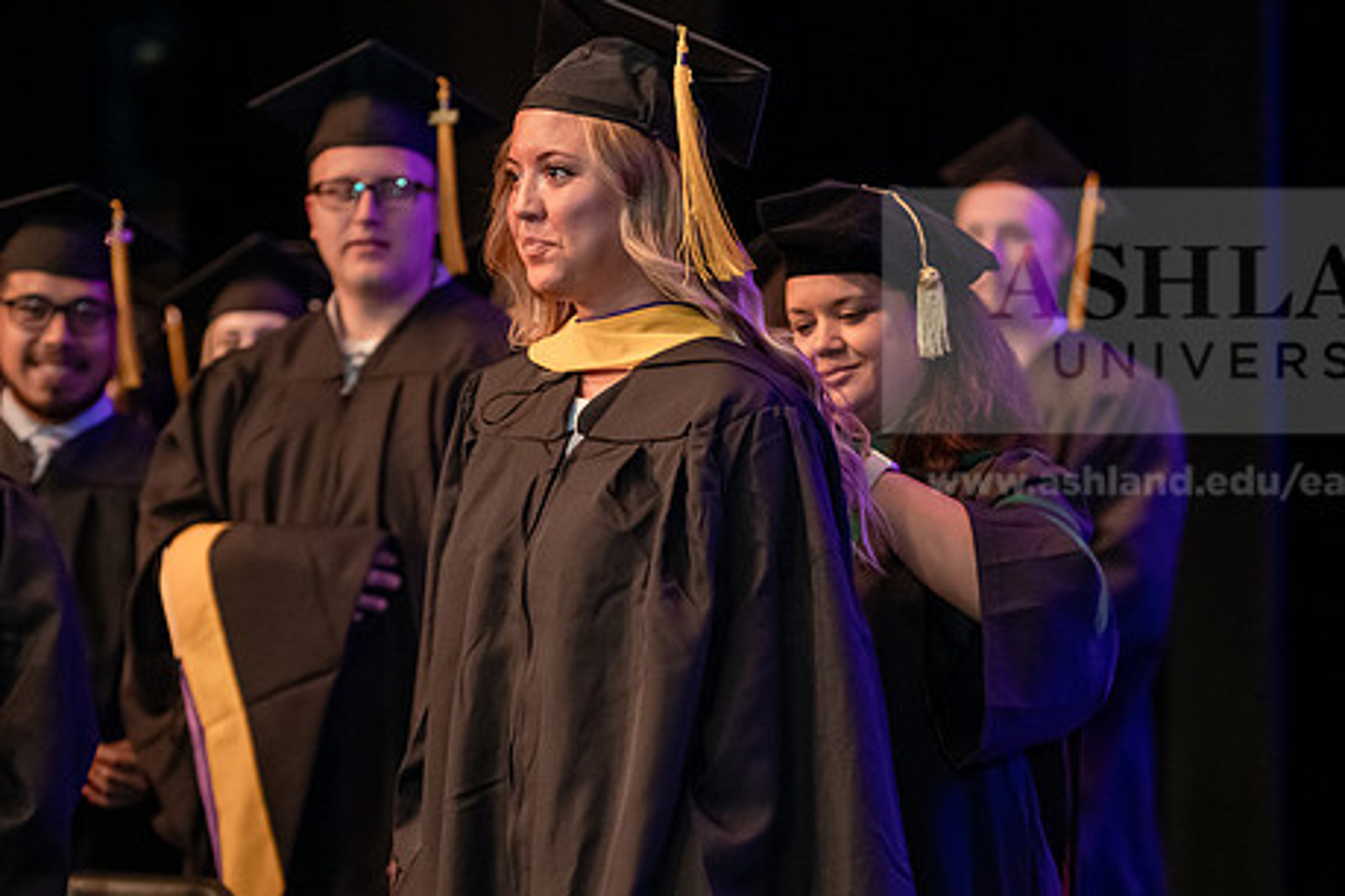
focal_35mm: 129
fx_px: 4819
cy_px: 543
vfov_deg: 10.6
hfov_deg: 15.9
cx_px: 794
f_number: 3.2
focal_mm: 102
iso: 3200
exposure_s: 1/200
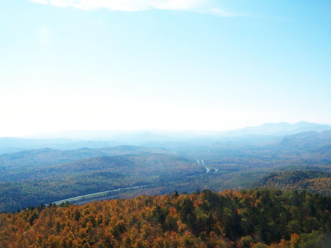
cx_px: 166
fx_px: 363
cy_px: 124
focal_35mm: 38
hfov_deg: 49.0
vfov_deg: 37.7
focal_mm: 6.3
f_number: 4
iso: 80
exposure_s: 1/1000
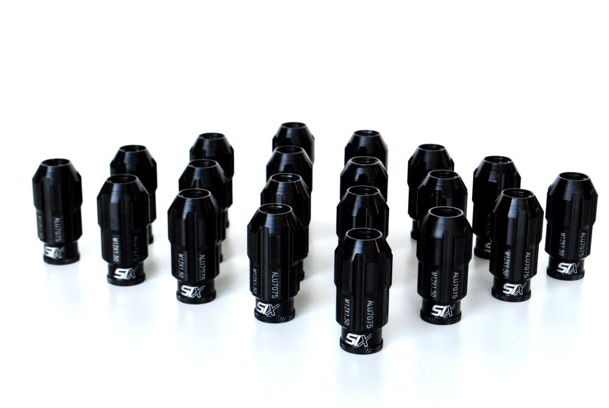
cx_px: 304
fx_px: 1168
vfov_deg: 19.8
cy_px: 204
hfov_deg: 29.2
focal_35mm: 69
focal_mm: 46
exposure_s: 1/100
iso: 1250
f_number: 11
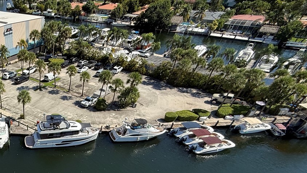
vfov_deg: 35.7
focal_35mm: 29
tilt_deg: -43.5
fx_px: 236
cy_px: 178
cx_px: 17
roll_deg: +3.8
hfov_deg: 55.0
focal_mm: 2.22
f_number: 2.2
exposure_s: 1/1399
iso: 64
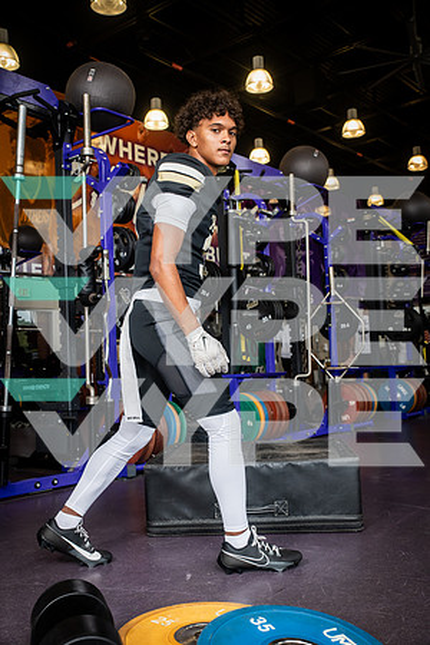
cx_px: 215
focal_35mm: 36
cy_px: 322
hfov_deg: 36.9
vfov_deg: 53.1
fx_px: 645
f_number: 5.6
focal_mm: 36
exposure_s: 1/250
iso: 500
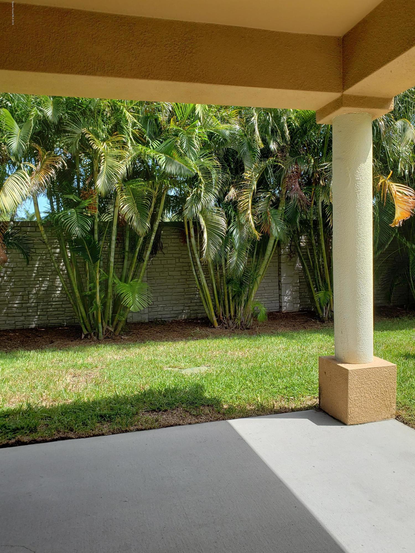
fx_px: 416
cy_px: 276
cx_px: 208
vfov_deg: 67.3
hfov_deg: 53.1
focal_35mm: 26
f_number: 2.4
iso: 50
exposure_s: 1/904
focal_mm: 4.3
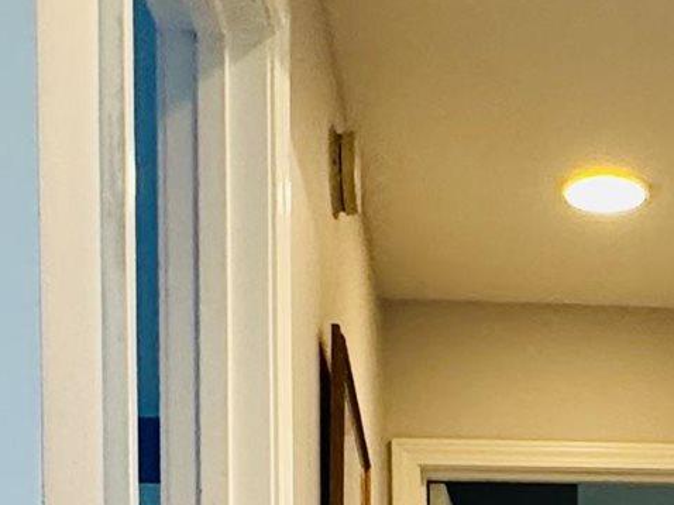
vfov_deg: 14.5
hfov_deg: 20.8
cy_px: 900
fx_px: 1751
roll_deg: +0.6
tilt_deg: +0.4
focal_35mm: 90
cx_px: 721
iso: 250
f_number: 2.2
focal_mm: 2.22
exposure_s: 1/120
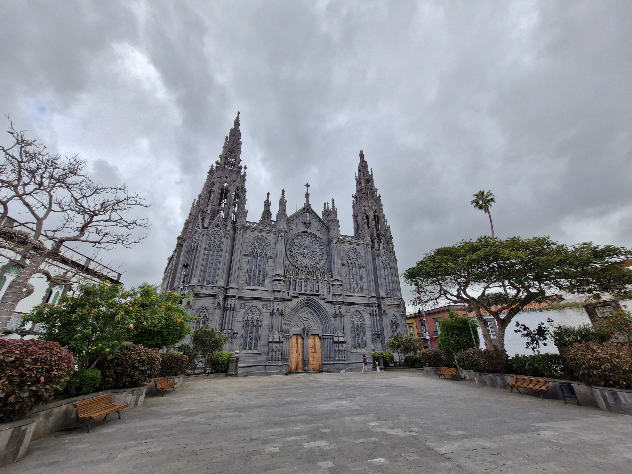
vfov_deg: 89.9
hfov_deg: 106.2
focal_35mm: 13
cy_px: 237
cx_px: 316
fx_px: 237
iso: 50
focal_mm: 1.74
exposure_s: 1/658
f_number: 2.2
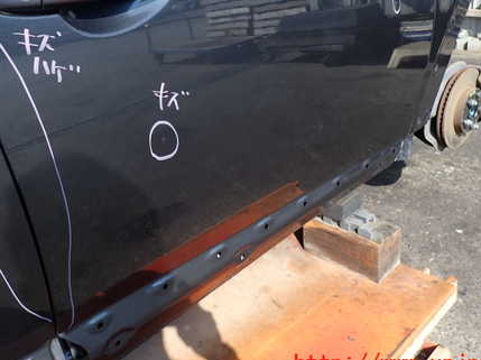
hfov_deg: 52.5
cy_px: 127
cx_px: 211
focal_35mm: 35
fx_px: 486
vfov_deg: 40.3
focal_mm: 4.5
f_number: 2.8
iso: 100
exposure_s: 1/500
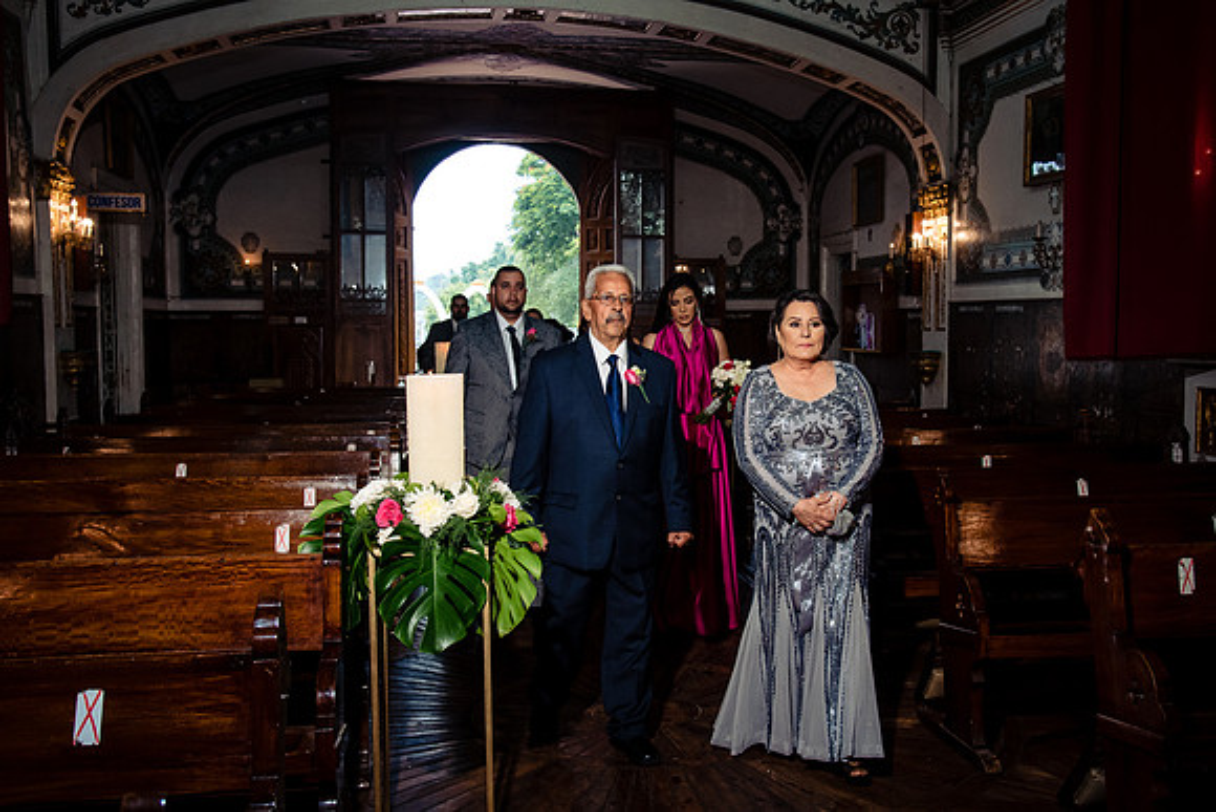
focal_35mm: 38
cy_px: 407
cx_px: 659
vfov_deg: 35.1
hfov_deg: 50.6
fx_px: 1284
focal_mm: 32
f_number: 5.6
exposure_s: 1/160
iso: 1600
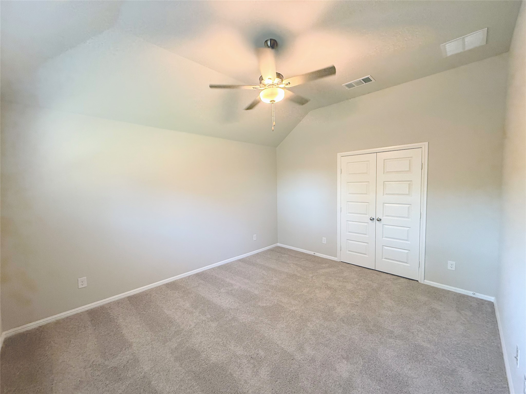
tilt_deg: -2.5
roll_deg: +1.0
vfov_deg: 85.7
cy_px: 197
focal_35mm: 14
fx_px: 213
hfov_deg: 102.1
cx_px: 263
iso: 320
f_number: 2.2
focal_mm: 2.22
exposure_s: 1/60
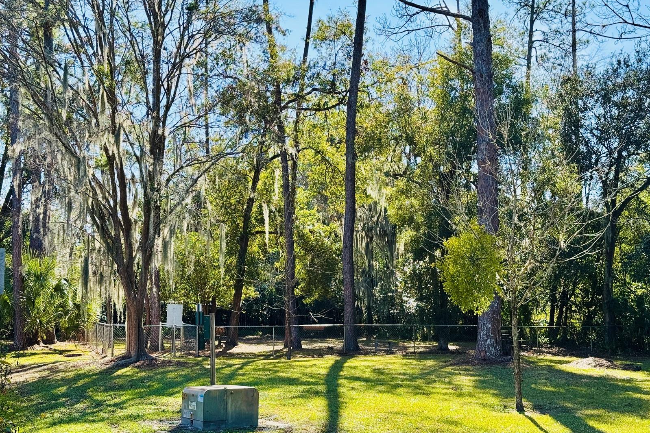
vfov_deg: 27.0
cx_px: 325
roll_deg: +0.2
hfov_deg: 39.6
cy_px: 220
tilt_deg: +5.6
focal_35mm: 50
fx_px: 903
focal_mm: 6.76
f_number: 1.78
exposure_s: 1/995
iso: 64
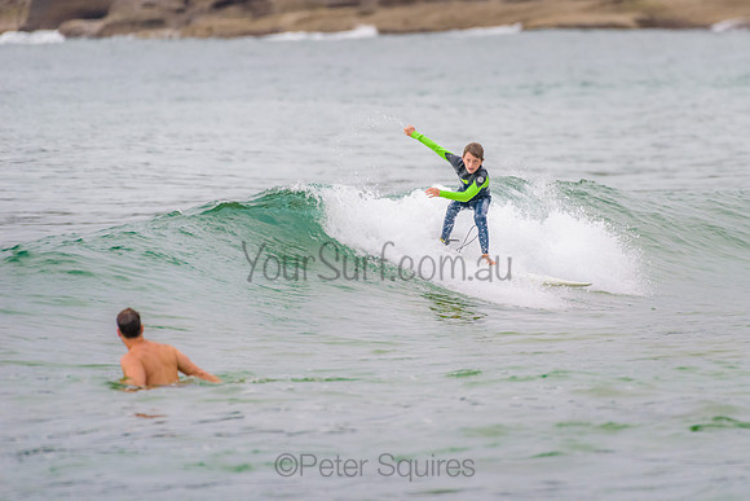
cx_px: 460
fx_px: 12772
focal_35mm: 613
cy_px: 194
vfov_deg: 2.2
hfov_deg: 3.4
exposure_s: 1/800
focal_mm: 500
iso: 500
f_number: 5.6
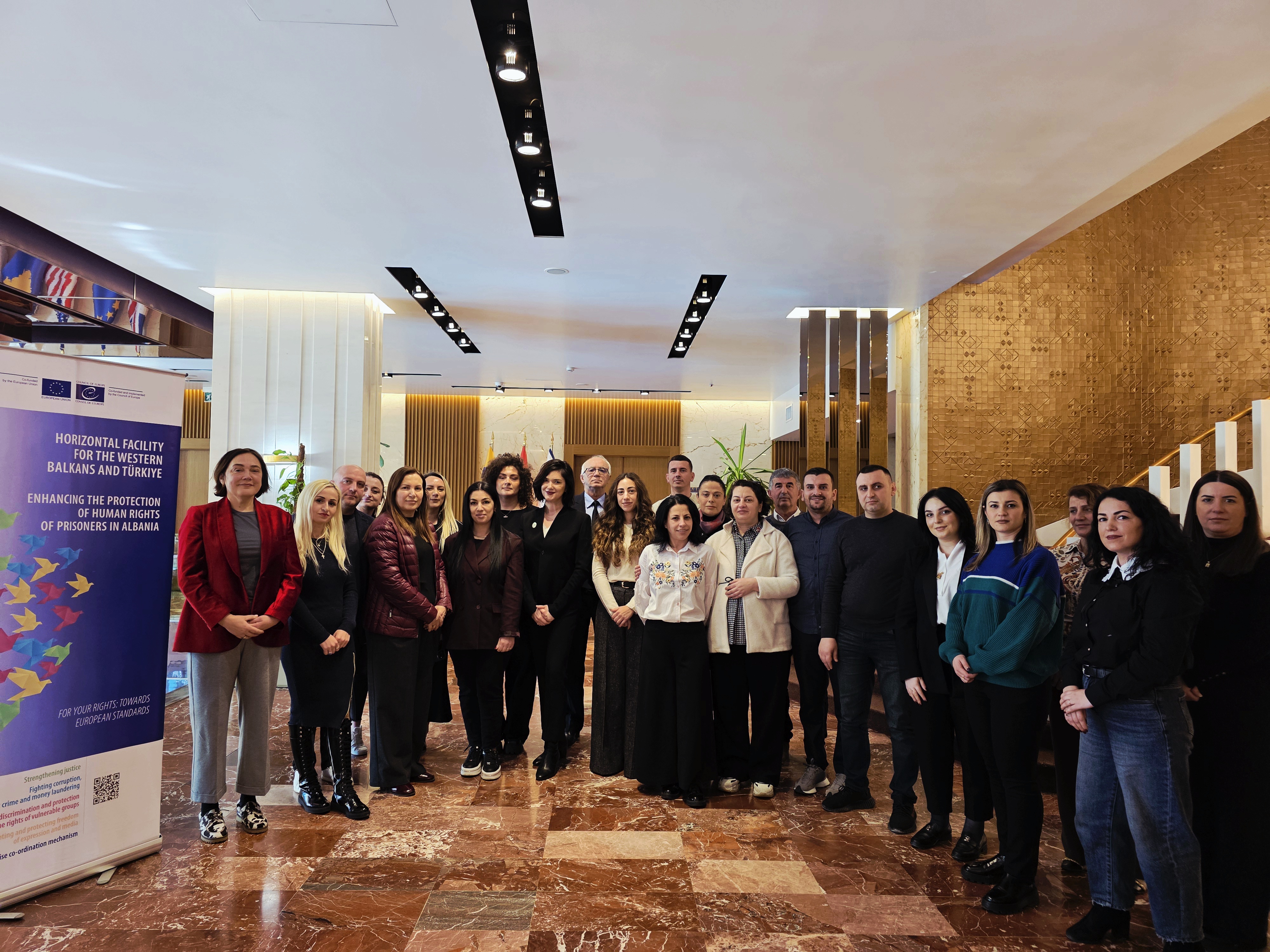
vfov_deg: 58.9
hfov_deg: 73.9
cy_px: 476
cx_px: 635
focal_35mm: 23
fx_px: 844
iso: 400
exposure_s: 1/101
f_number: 1.7
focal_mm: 6.3
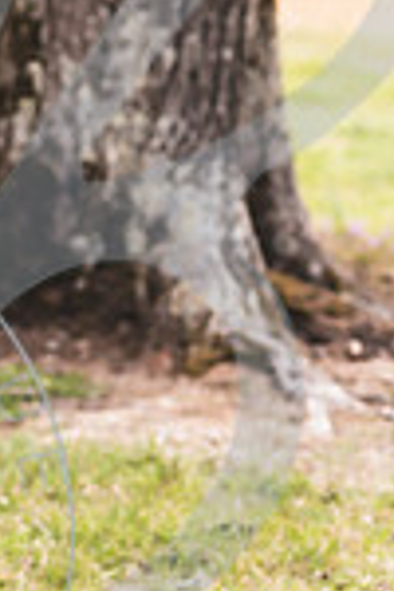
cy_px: 236
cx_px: -114
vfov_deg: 8.1
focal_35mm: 255
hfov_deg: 5.4
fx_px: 4186
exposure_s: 1/640
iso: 100
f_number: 2.8
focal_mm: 85
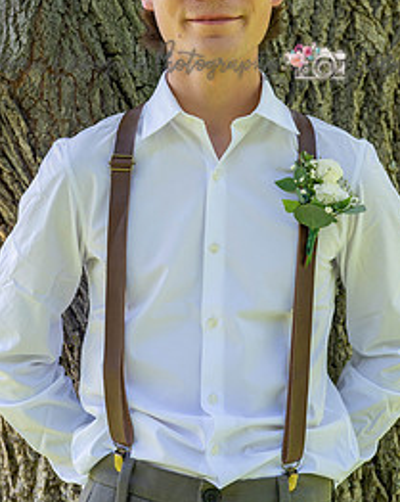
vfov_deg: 34.2
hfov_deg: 28.1
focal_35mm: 54
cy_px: 136
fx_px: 800
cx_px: 210
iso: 200
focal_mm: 33.5
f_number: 4.5
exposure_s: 1/250
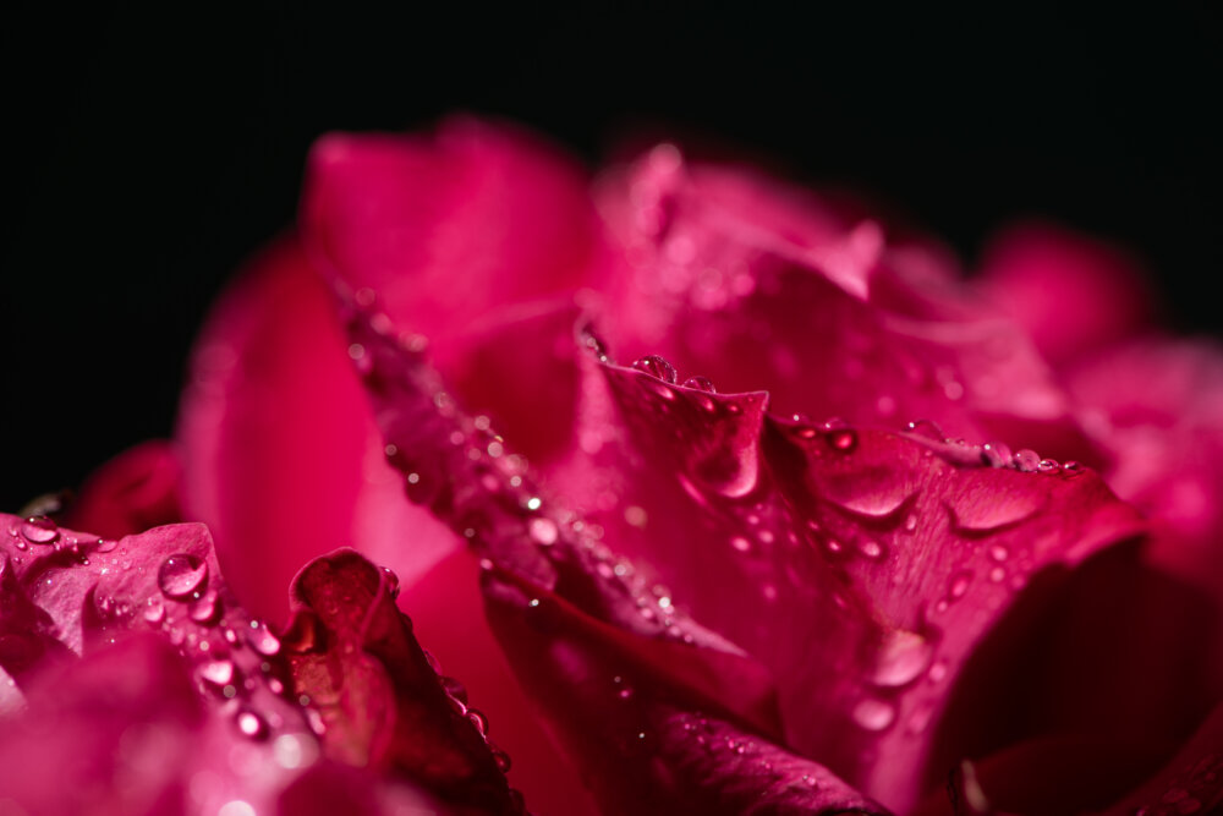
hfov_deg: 19.5
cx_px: 612
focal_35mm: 105
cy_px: 408
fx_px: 3567
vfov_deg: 13.0
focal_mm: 105
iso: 100
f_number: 9
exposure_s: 1/160
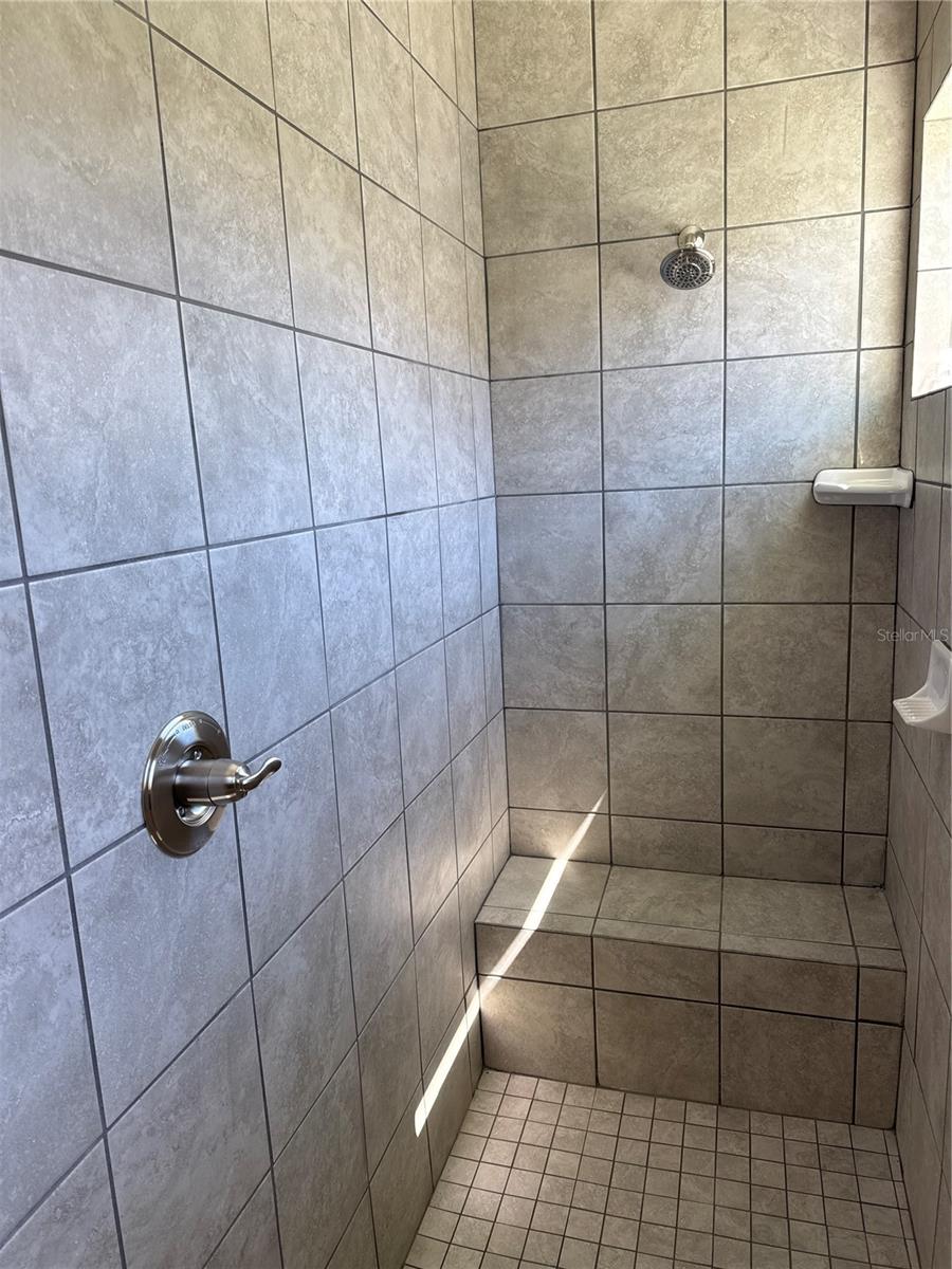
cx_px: 476
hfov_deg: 56.8
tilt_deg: -10.6
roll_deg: +3.2
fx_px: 880
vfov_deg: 71.6
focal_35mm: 24
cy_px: 634
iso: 80
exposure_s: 1/120
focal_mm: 6.76
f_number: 1.78
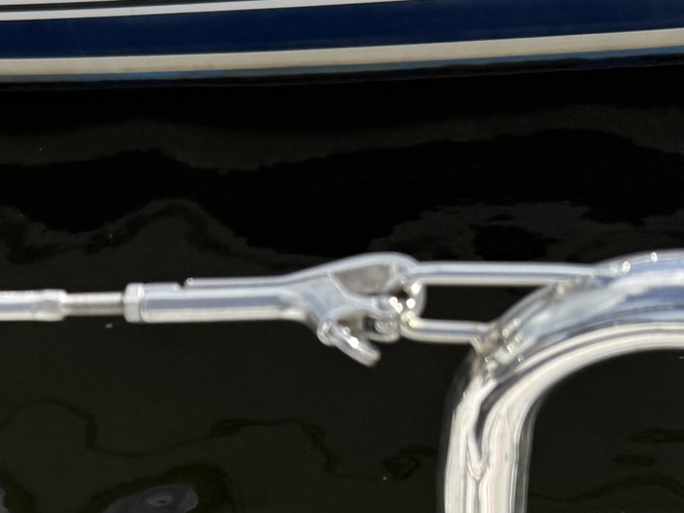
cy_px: 688
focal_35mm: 90
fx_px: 1778
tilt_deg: -53.9
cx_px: -48
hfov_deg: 20.8
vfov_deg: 15.5
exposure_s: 1/4975
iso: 80
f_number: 1.78
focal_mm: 6.76
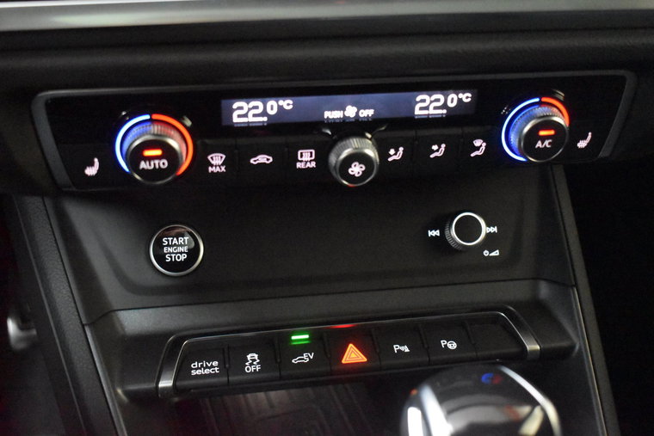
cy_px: 218
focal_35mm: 44
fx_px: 790
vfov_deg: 30.9
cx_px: 327
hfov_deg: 45.0
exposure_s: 1/80
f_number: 4.2
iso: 12800
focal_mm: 29
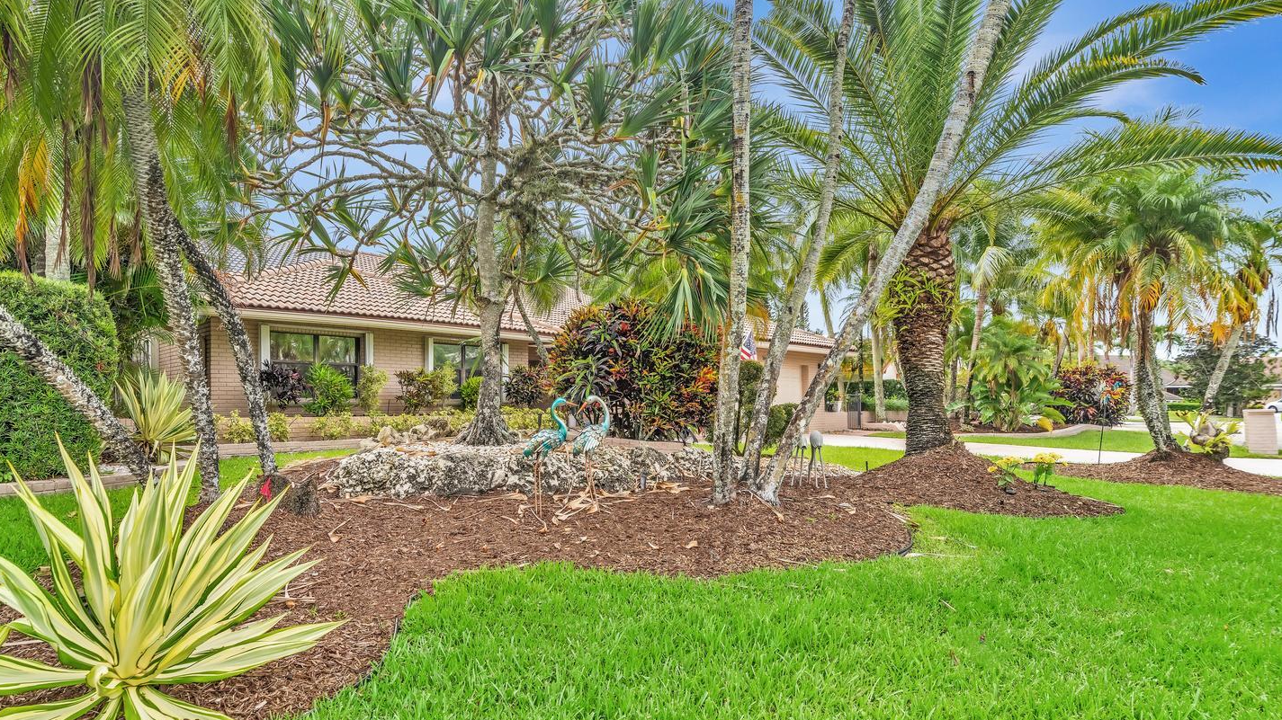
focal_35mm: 20
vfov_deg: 55.7
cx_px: 566
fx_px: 680
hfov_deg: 86.3
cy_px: 408
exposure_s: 1/160
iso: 200
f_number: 8
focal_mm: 17
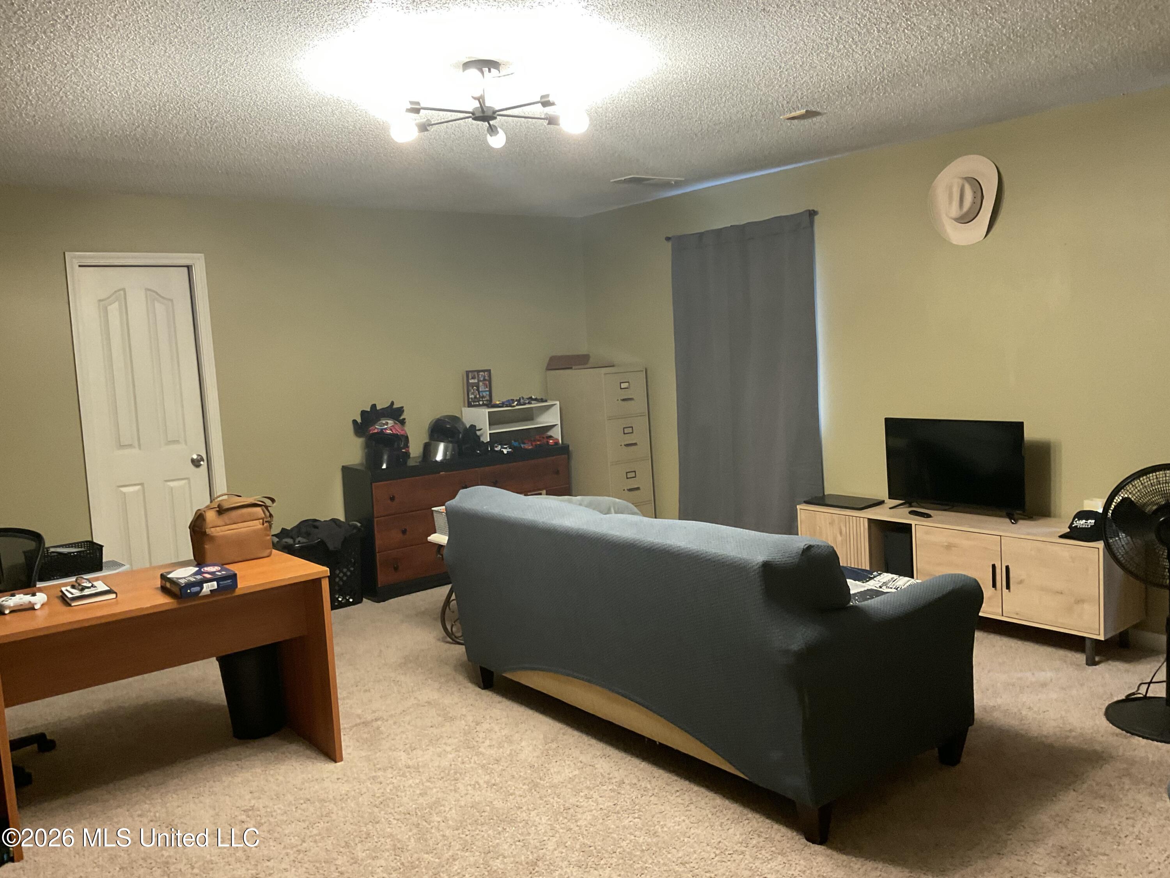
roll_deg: +1.4
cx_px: 585
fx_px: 980
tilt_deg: -6.1
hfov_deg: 61.7
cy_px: 439
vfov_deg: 48.2
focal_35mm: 29
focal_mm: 3
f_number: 1.8
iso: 125
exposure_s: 1/60
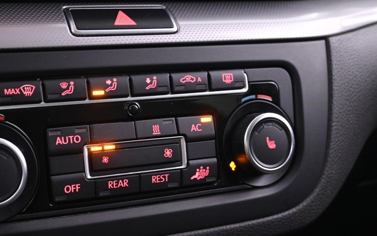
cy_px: 152
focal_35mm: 57
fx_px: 587
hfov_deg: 34.8
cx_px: 94
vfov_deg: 22.6
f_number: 4.2
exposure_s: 1/10
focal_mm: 24.5
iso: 3200
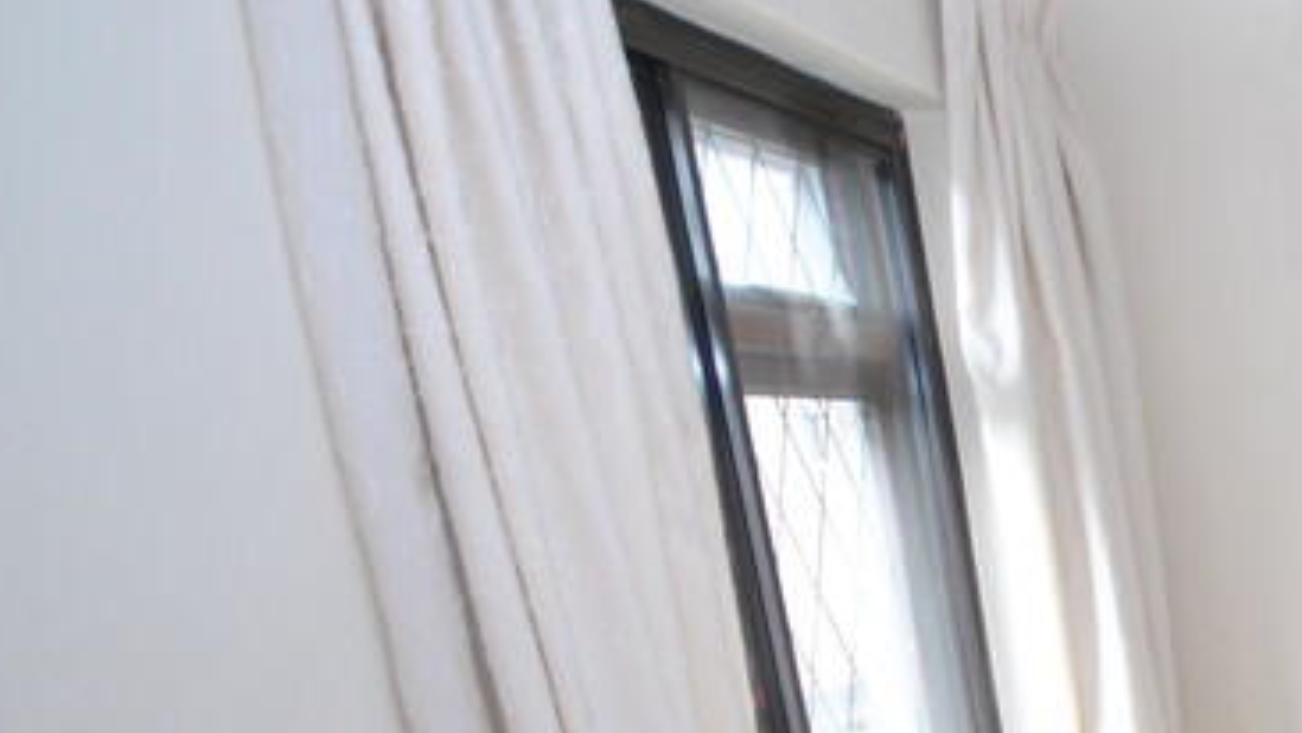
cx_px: 1711
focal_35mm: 44
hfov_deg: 33.3
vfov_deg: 23.2
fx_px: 1519
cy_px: 1016
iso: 400
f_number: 4
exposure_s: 1/25
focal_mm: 10
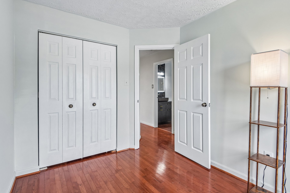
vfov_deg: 70.4
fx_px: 137
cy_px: 92
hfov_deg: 93.3
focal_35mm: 17
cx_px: 150
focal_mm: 16
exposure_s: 1/40
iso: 400
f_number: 8
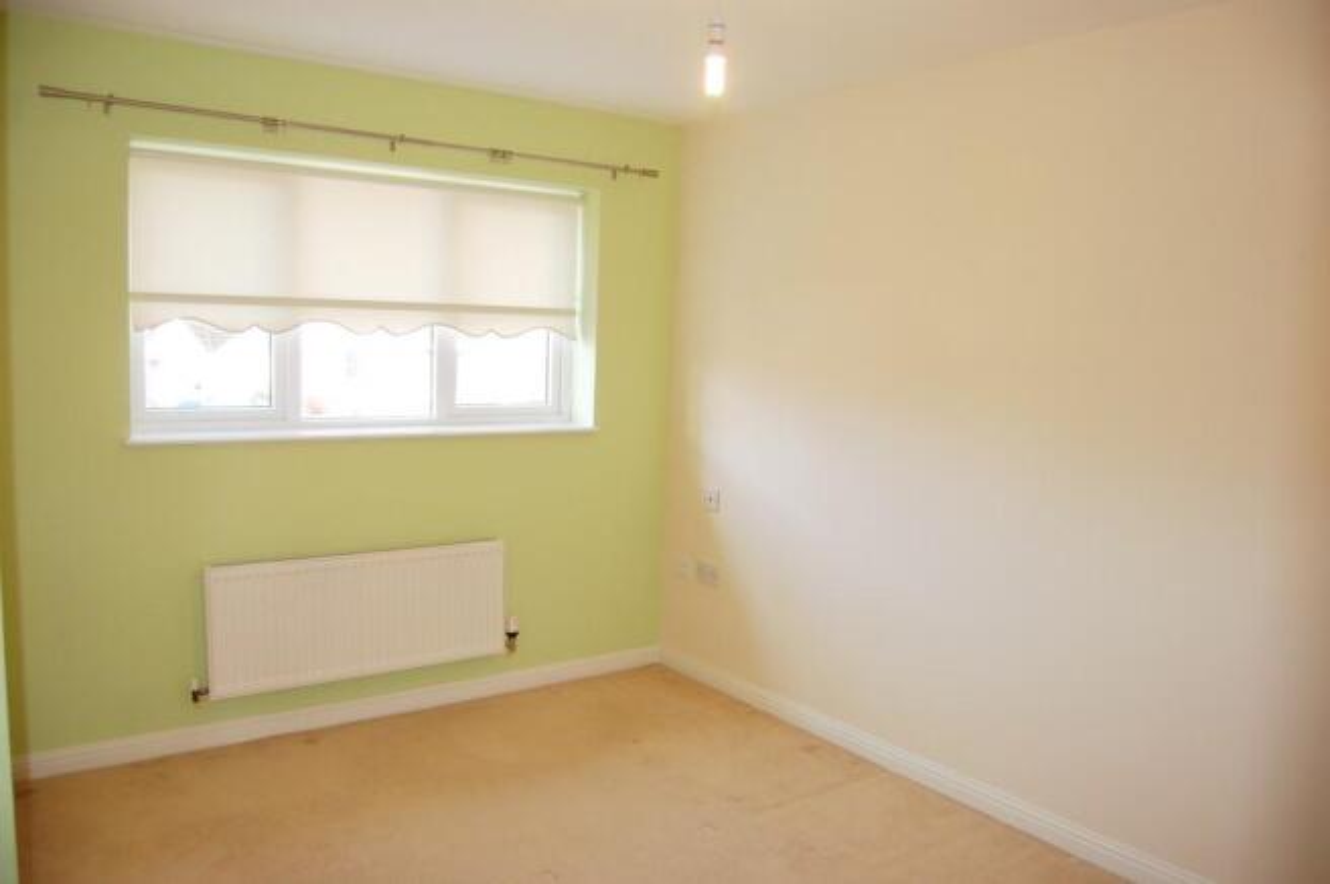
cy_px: 442
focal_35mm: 27
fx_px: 996
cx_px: 665
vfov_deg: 47.8
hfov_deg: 67.4
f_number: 3.5
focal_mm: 18
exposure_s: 1/80
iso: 400
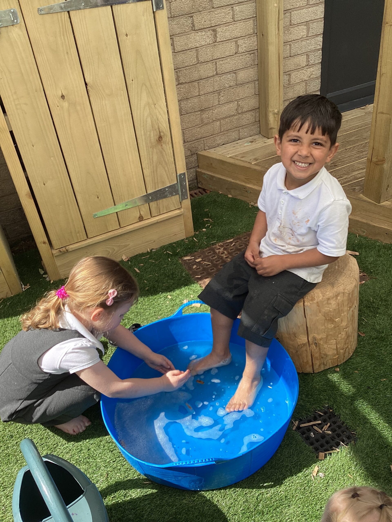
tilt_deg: -37.3
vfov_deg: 58.4
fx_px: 468
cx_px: 196
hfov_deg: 45.4
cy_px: 261
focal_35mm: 31
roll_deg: +7.9
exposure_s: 1/342
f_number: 2.4
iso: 25
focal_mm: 3.3
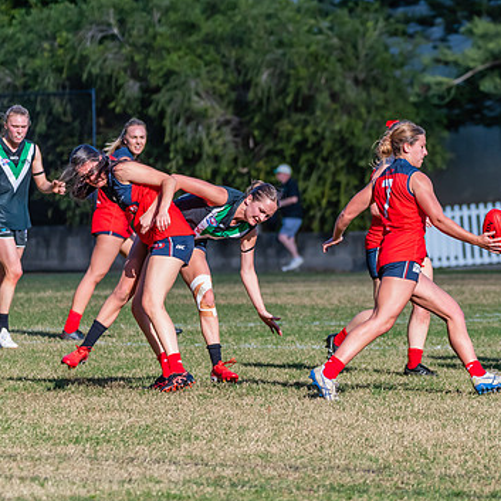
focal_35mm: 416
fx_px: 6812
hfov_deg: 4.2
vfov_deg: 4.2
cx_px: 403
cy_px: 235
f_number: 5.6
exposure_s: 1/1600
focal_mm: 220
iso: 800
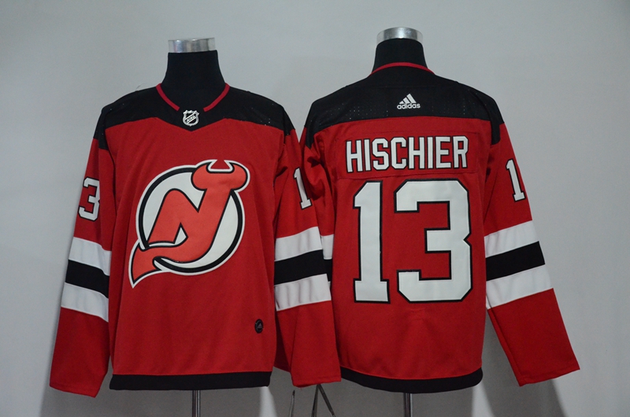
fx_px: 1257
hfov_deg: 28.1
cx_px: 315
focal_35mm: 72
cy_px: 208
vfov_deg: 18.8
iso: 4000
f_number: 4.5
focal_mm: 48
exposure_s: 1/60
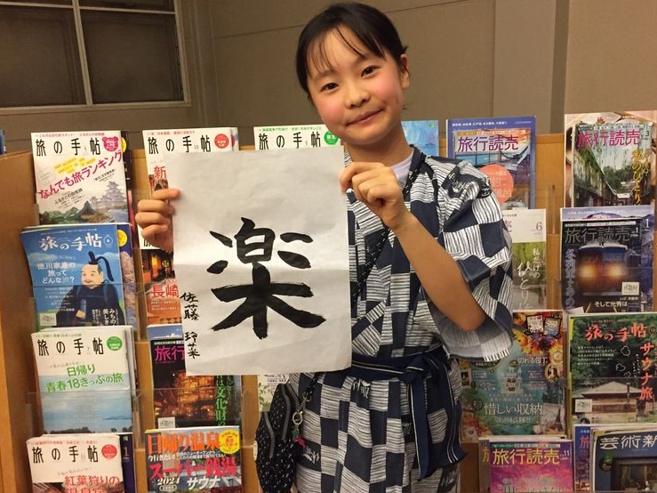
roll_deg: +2.5
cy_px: 244
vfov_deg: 44.1
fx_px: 607
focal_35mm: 32
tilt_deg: -12.2
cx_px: 352
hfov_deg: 56.8
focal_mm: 4.15
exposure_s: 1/30
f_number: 2.2
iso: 250
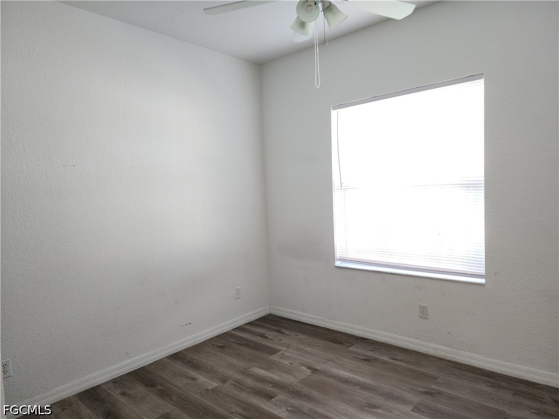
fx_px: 371
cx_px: 280
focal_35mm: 23
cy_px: 210
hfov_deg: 73.9
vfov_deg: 58.9
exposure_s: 1/120
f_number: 1.8
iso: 400
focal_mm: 6.4
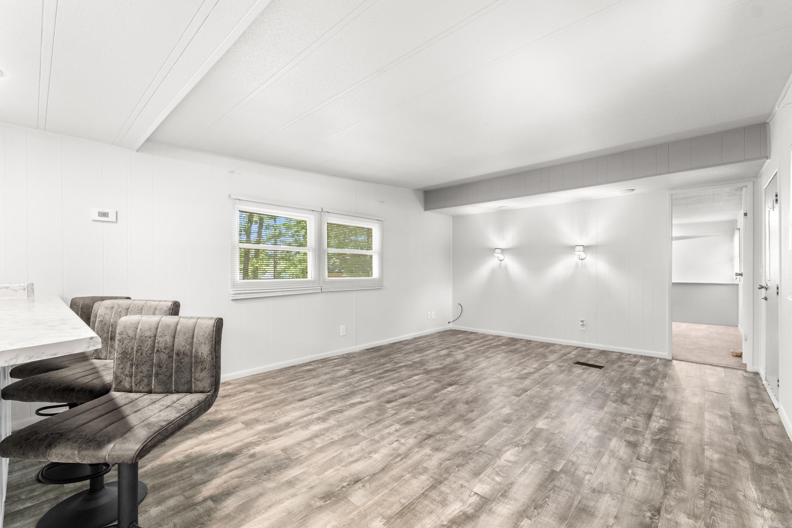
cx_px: 396
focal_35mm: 15
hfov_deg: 100.4
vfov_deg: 77.3
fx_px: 330
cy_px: 264
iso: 200
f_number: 9
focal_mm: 10
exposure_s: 1.3
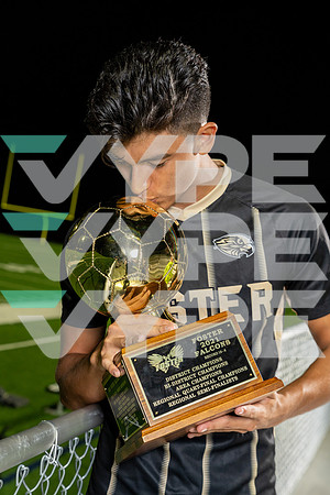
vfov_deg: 32.9
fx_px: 839
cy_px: 248
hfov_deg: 22.3
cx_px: 165
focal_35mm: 61
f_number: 5.6
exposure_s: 1/250
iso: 800
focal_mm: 61
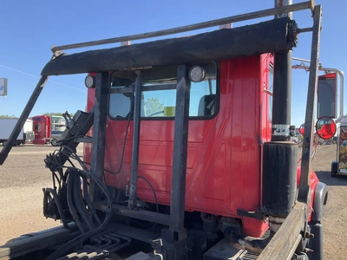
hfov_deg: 61.7
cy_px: 130
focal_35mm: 29
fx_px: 291
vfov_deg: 48.2
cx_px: 174
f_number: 1.8
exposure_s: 1/529
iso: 25
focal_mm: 3
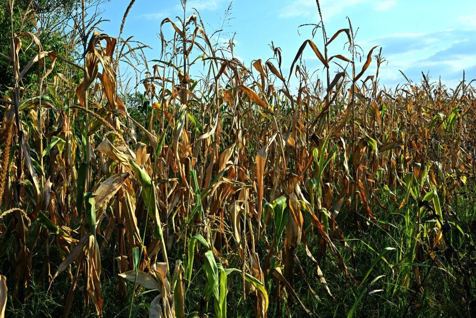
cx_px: 238
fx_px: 397
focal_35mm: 30
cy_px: 159
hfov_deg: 61.9
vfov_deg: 43.6
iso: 500
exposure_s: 1/640
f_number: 11
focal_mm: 30
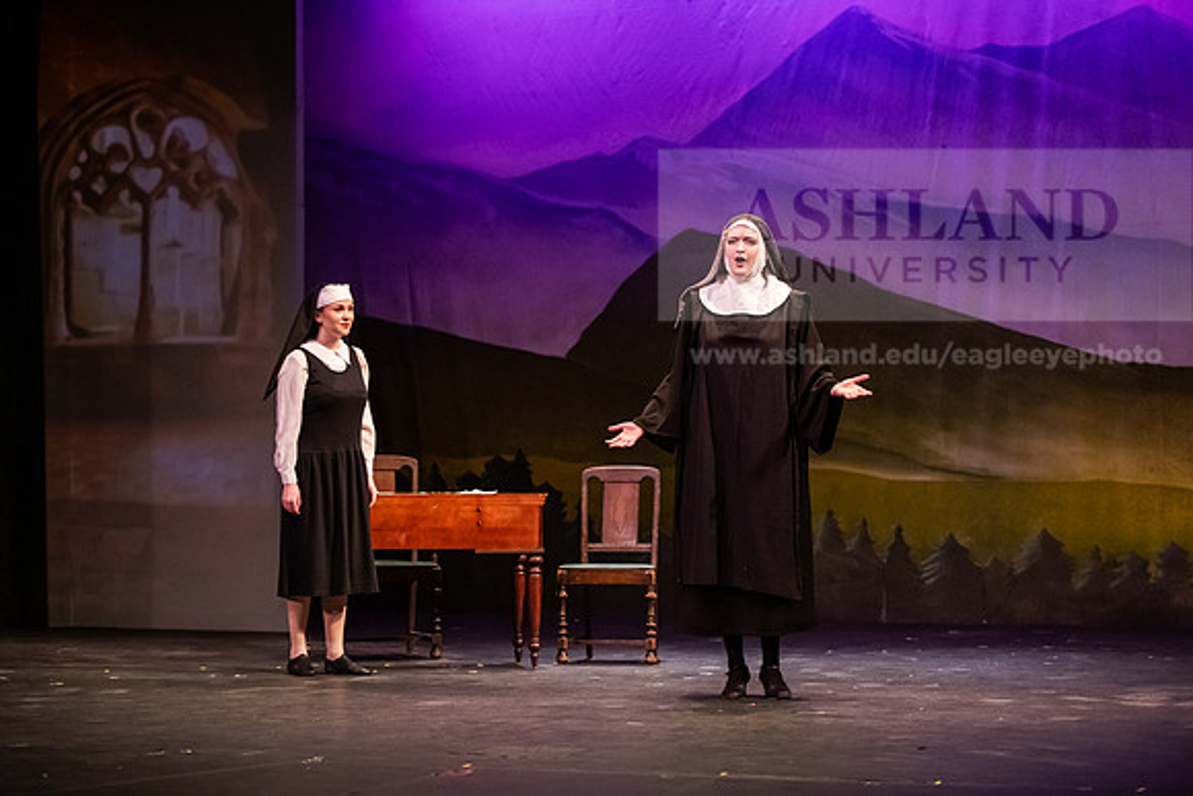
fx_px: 2983
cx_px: 596
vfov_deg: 15.2
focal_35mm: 90
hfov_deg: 22.6
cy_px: 398
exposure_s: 1/200
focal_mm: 90
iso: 4000
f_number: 2.8
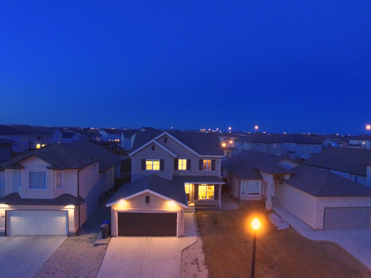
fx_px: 214
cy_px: 139
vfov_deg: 66.0
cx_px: 186
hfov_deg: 81.7
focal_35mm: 20
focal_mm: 3.61
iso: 504
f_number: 2.8
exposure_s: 1/12.5
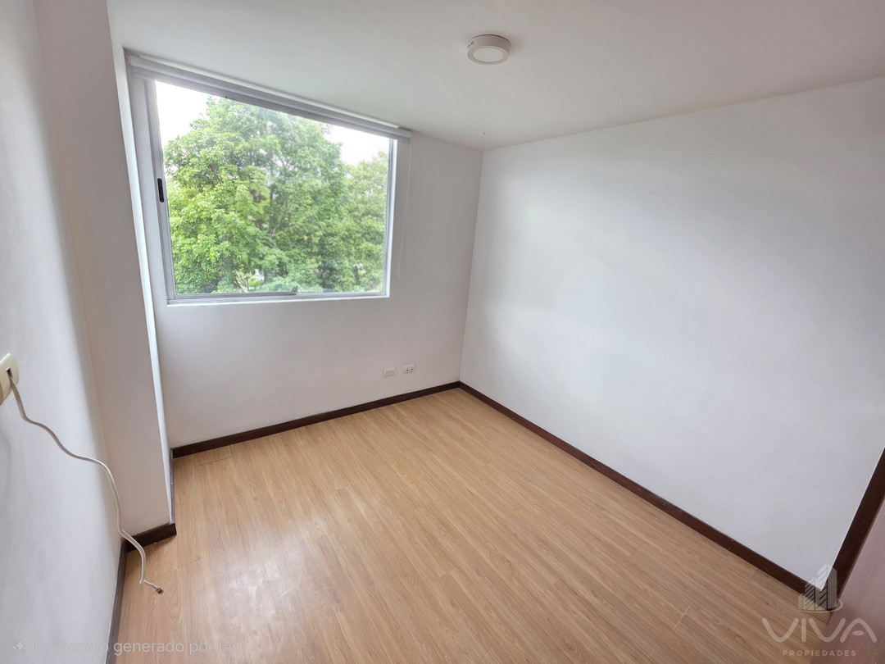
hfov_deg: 106.2
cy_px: 332
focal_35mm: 13
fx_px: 332
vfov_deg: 89.9
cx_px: 442
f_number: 1.9
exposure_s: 1/60.2
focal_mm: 2.2
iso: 160
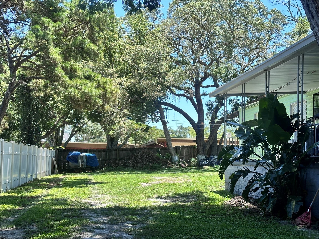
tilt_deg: +5.2
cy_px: 120
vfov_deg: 30.3
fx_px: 442
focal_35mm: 48
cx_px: 160
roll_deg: -0.3
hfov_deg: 39.7
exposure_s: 1/1030
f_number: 1.78
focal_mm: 6.86
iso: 64
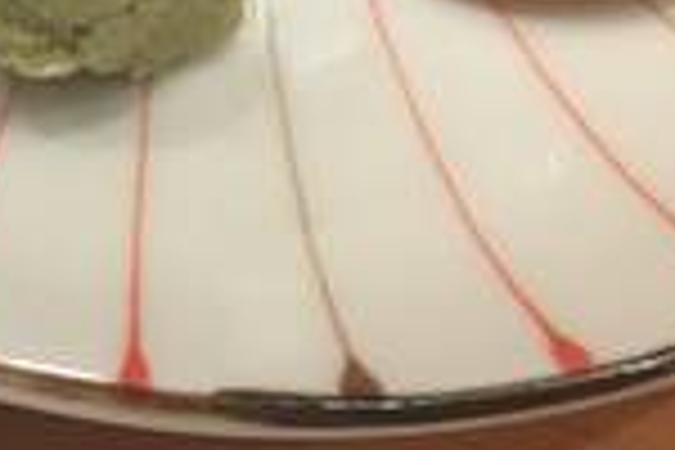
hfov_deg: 15.1
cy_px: -342
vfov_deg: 10.1
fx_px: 2419
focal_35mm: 129
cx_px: -207
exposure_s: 1/15
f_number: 2.2
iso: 32
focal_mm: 4.15
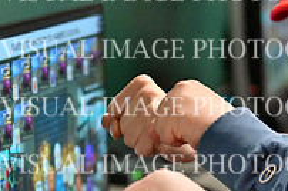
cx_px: 185
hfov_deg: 8.7
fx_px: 1885
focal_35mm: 236
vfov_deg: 5.8
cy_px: 250
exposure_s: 1/160
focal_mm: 82
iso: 4500
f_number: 2.8
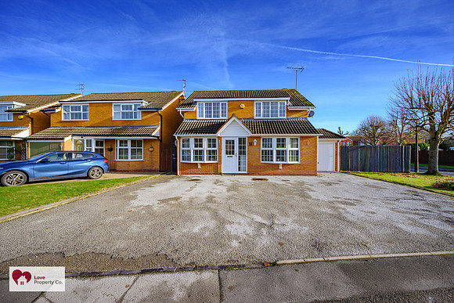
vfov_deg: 81.2
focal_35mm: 14
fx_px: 177
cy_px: 152
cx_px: 227
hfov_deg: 104.2
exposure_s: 1/200
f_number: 8
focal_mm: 14
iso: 100
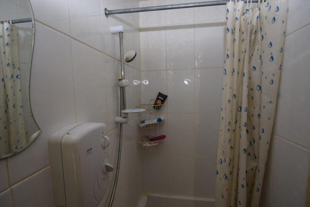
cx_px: 155
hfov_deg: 85.4
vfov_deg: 63.2
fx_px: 168
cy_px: 104
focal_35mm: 20
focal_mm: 13
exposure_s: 1/100
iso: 400
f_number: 5
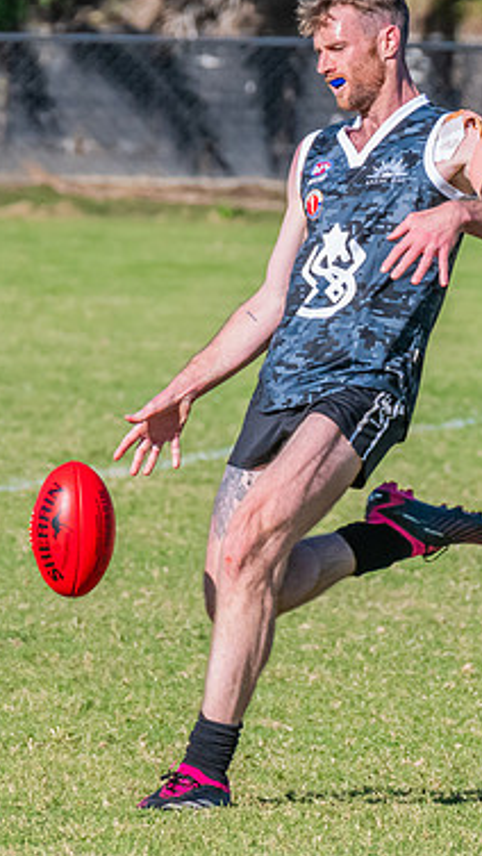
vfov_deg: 2.0
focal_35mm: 1096
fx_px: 24858
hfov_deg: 1.1
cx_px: 368
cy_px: 351
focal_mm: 440
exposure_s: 1/1600
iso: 1600
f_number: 13
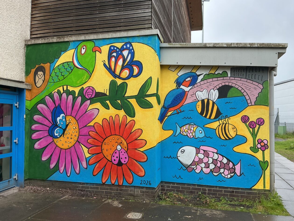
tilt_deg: +1.5
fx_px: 246
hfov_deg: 61.7
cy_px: 110
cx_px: 147
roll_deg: +0.0
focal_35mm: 29
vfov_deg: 48.2
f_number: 1.8
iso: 25
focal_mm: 3
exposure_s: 1/158
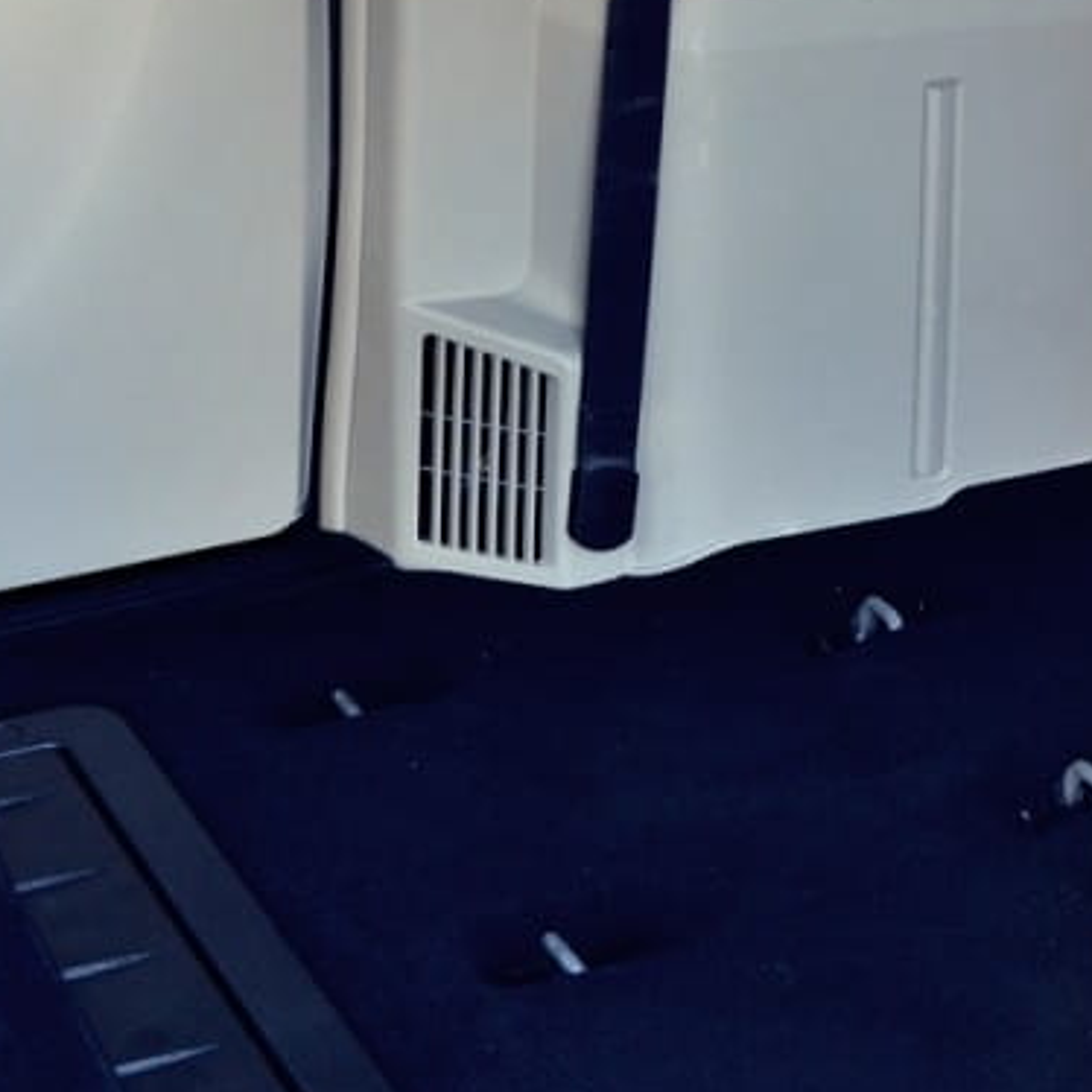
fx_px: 3111
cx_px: 710
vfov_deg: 19.7
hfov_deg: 19.9
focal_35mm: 87
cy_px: 251
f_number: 4
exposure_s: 1/30
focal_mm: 25
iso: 400
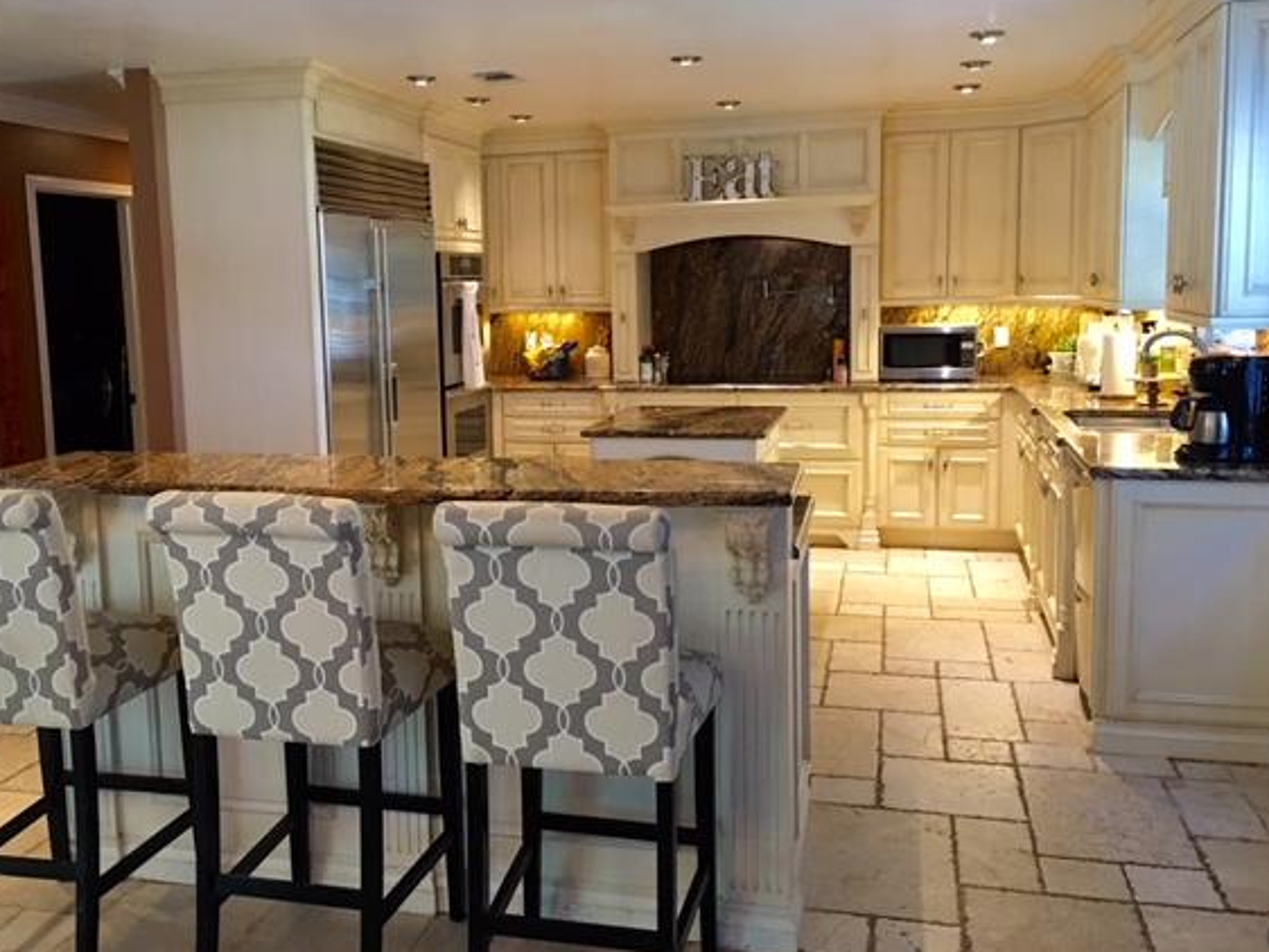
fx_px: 1210
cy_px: 435
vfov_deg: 42.9
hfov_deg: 55.3
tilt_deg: -6.2
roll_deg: +0.8
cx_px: 580
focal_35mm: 33
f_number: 2.2
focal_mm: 4.15
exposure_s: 1/15
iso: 80
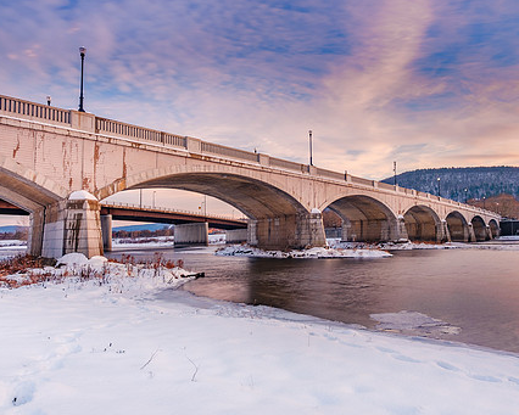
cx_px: 307
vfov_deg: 51.5
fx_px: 430
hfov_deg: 61.7
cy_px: 203
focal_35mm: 28
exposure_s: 6
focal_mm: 13.8
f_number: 8
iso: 160
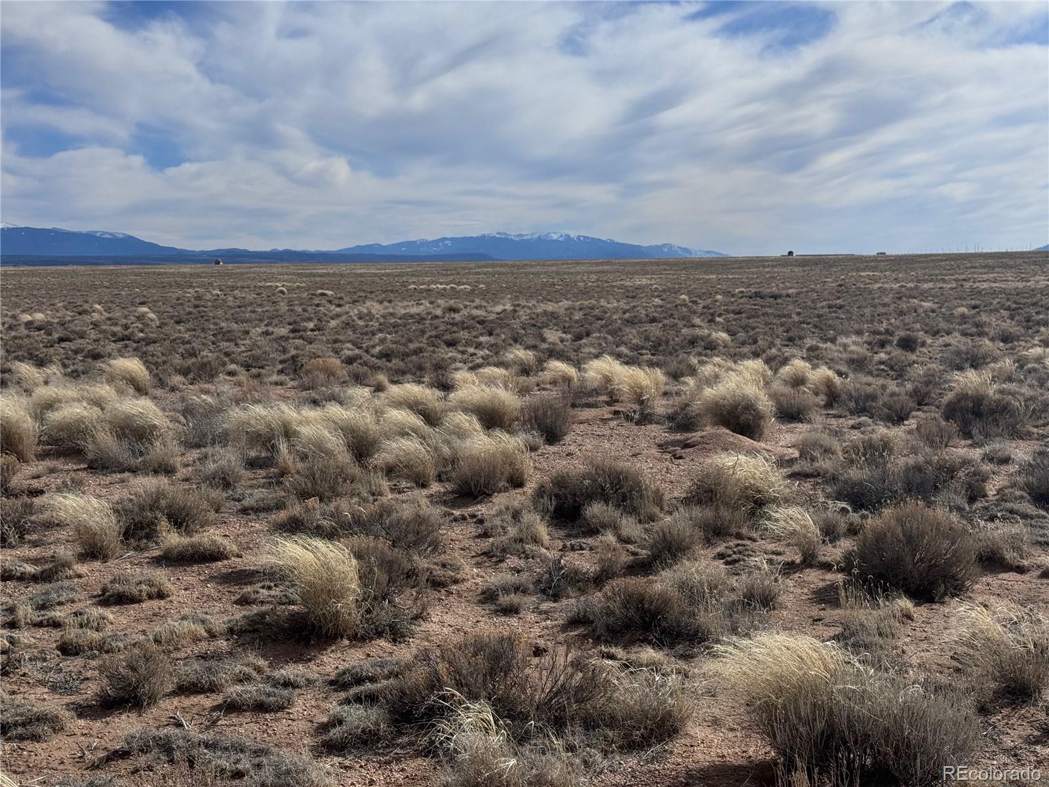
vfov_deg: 30.3
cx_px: 524
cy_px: 394
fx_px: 1455
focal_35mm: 48
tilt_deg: -4.5
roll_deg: +1.8
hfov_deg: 39.7
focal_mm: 6.76
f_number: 1.78
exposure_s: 1/9009
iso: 64
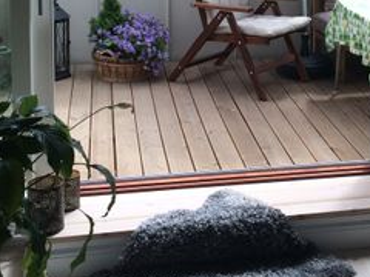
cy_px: -11
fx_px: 802
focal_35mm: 75
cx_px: 311
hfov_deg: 25.4
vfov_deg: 19.0
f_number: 2.2
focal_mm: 4.12
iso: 32
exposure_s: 1/805
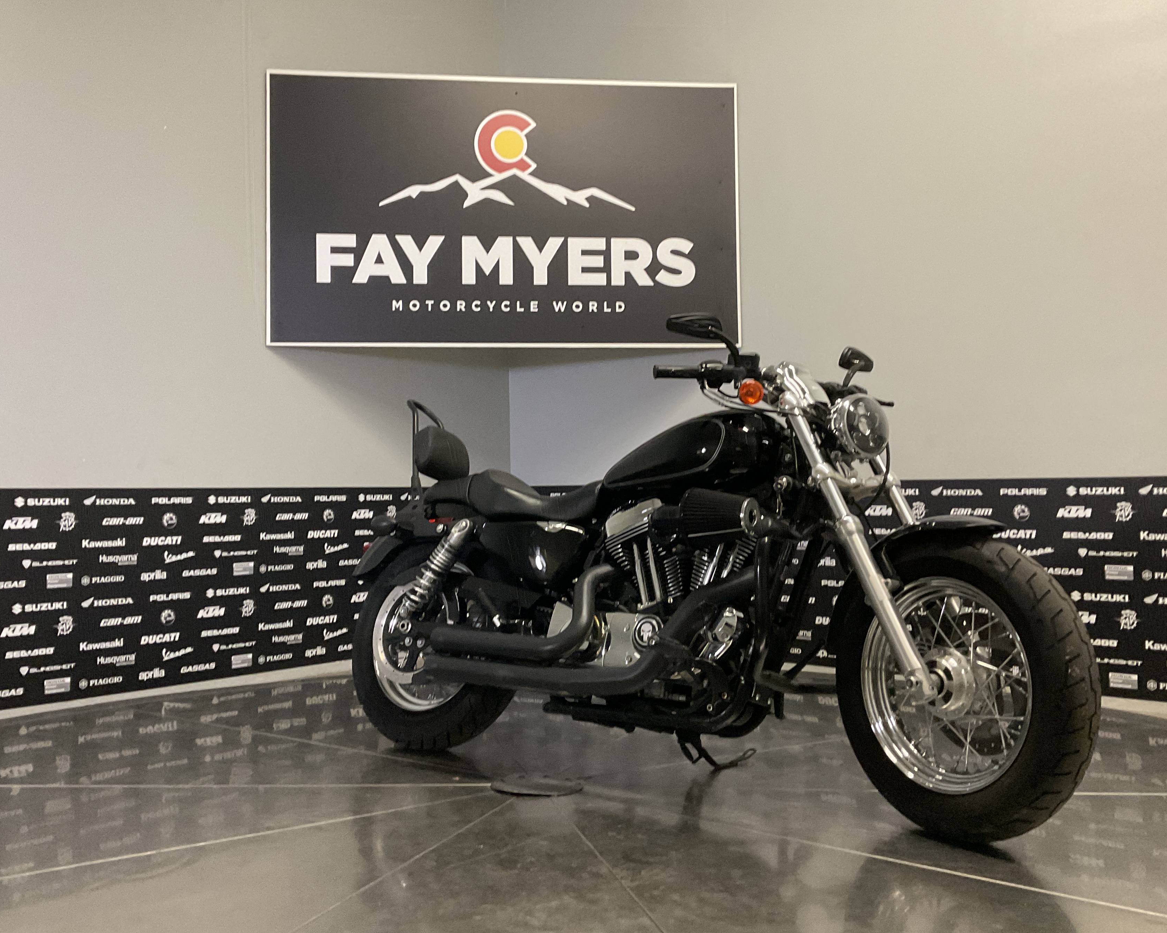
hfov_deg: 52.8
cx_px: 582
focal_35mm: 34
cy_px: 414
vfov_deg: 43.3
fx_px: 1174
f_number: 1.8
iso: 200
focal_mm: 3
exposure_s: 1/60
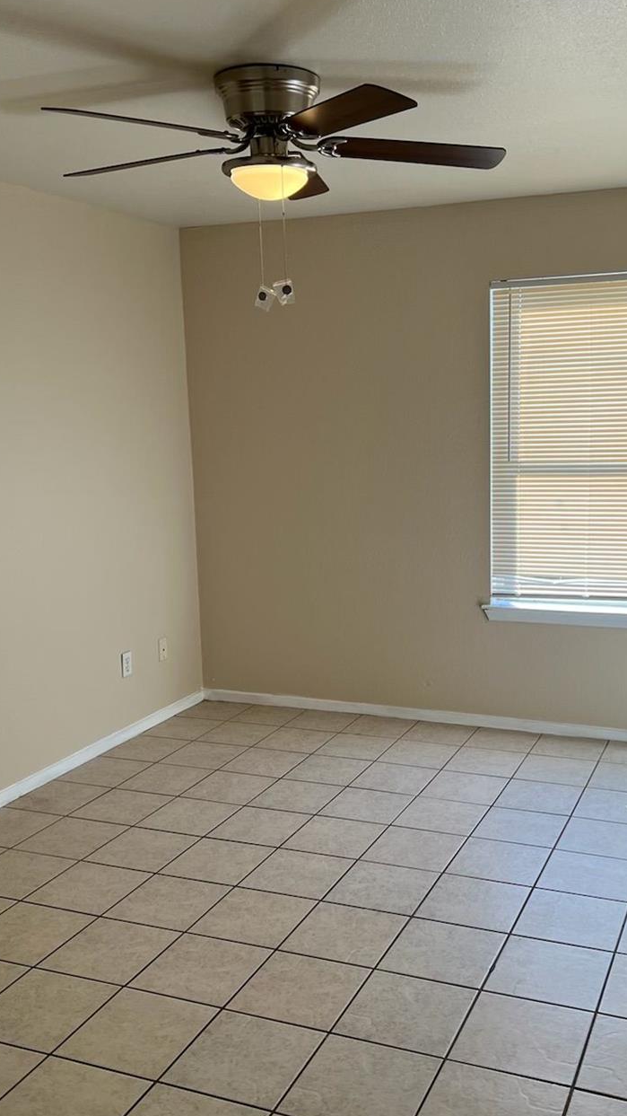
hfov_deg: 33.6
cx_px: 374
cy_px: 548
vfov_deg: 56.6
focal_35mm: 35
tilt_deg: -8.9
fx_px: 1035
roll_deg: +1.5
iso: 50
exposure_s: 1/327
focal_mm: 5.7
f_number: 1.5
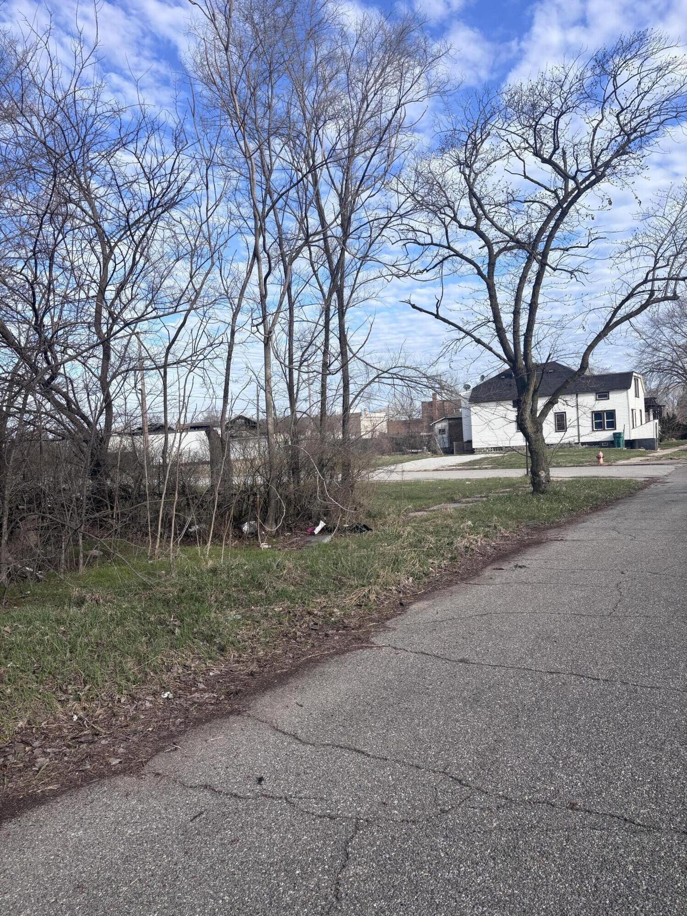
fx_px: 688
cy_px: 458
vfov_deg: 67.3
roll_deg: +1.1
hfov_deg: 53.1
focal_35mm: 26
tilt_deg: -1.6
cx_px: 344
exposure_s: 1/2571
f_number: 1.6
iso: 50
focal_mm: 5.96
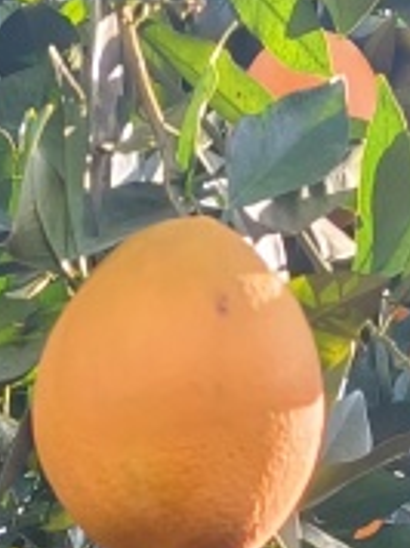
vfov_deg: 12.8
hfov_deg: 10.7
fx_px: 2185
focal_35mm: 138
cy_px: 1042
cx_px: 148
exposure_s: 1/100
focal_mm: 5.5
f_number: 1.88
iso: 50
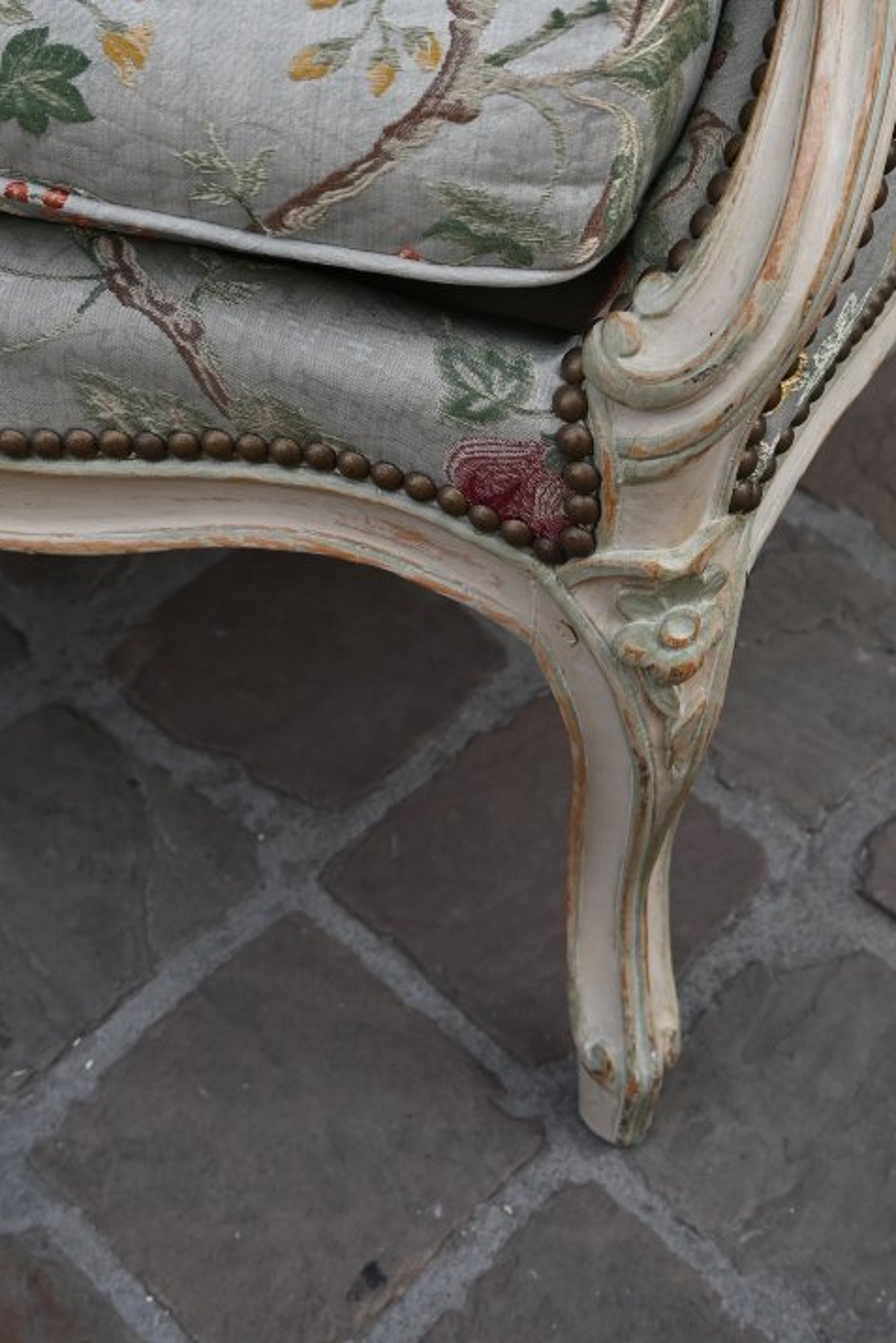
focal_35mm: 53
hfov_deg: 25.5
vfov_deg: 36.7
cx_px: 592
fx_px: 1972
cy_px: 327
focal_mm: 21
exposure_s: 1/250
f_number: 4.5
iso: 200
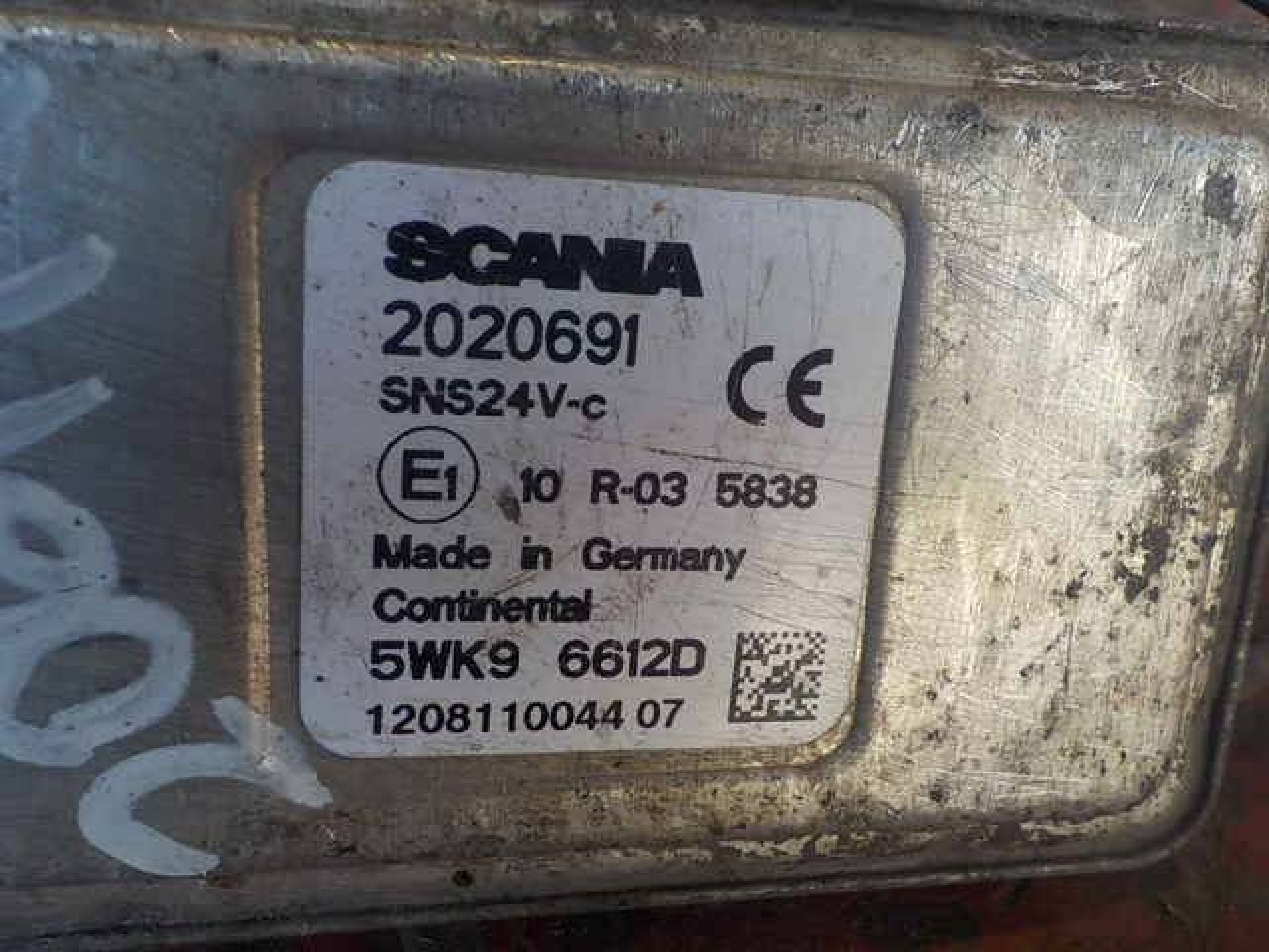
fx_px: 1100
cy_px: 476
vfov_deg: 46.8
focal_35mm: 30
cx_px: 634
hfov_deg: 60.0
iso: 125
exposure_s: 1/80
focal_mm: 4.1
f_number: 3.3
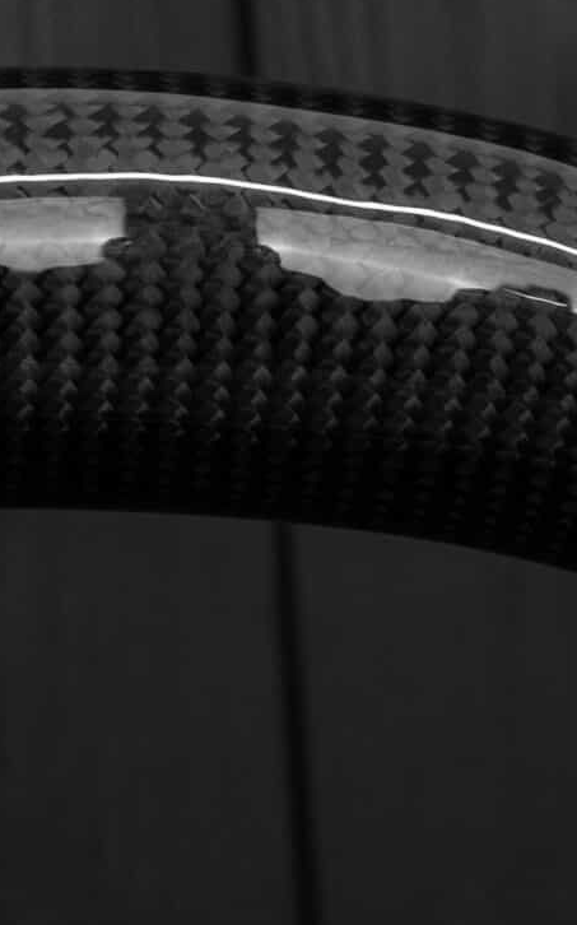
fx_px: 4756
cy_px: 387
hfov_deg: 6.9
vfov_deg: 11.1
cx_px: -24
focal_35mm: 189
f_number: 6.3
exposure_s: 1/125
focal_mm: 35
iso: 500
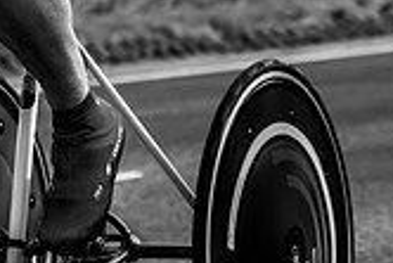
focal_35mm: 281
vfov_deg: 4.8
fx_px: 3070
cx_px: -186
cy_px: -237
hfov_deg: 7.2
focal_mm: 70
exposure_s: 1/800
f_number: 4
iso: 100
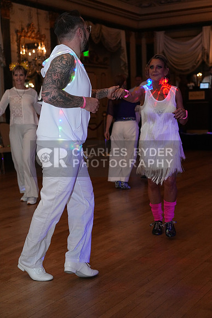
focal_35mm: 54
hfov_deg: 25.1
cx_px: 106
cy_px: 159
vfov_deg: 36.9
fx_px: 477
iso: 5000
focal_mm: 54
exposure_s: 1/160
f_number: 4
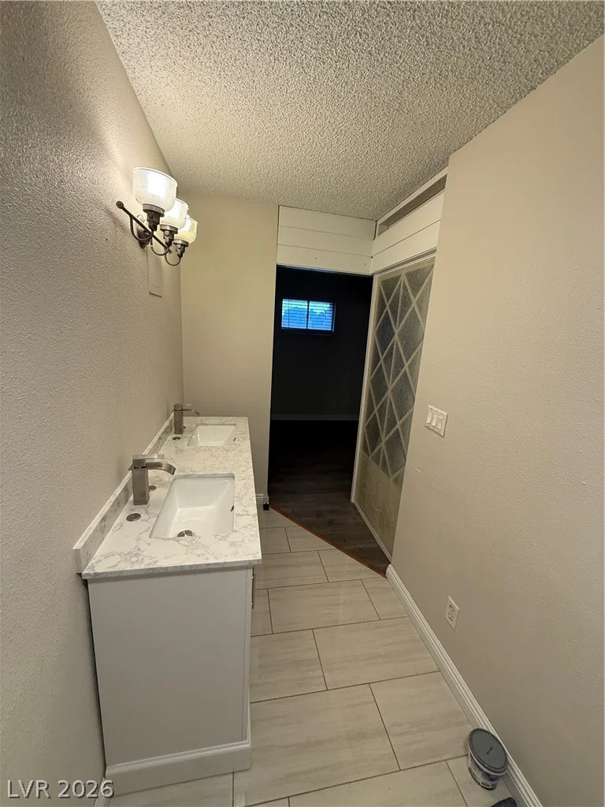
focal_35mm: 14
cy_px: 404
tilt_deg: -12.6
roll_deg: -4.2
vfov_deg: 102.1
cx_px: 302
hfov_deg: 85.7
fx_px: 326
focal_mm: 2.22
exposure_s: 1/120
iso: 250
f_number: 2.2
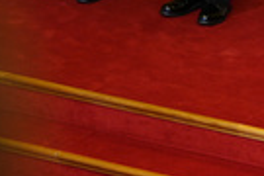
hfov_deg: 3.7
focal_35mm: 559
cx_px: 440
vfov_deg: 2.5
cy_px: -81
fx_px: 4099
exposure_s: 1/200
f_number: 2.8
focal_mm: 147
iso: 1600
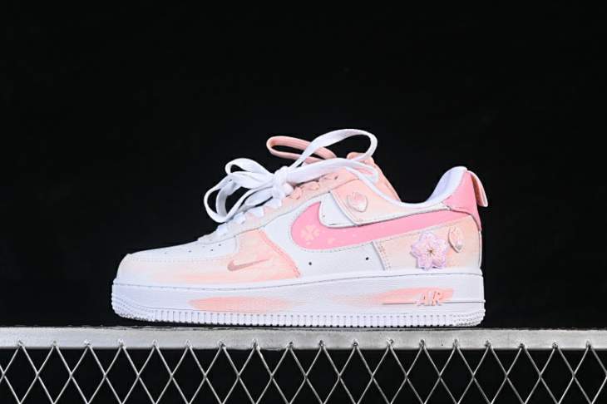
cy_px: 202
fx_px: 1264
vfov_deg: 18.2
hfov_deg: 27.0
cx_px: 304
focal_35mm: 75
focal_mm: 50
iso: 160
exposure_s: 1/80
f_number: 8
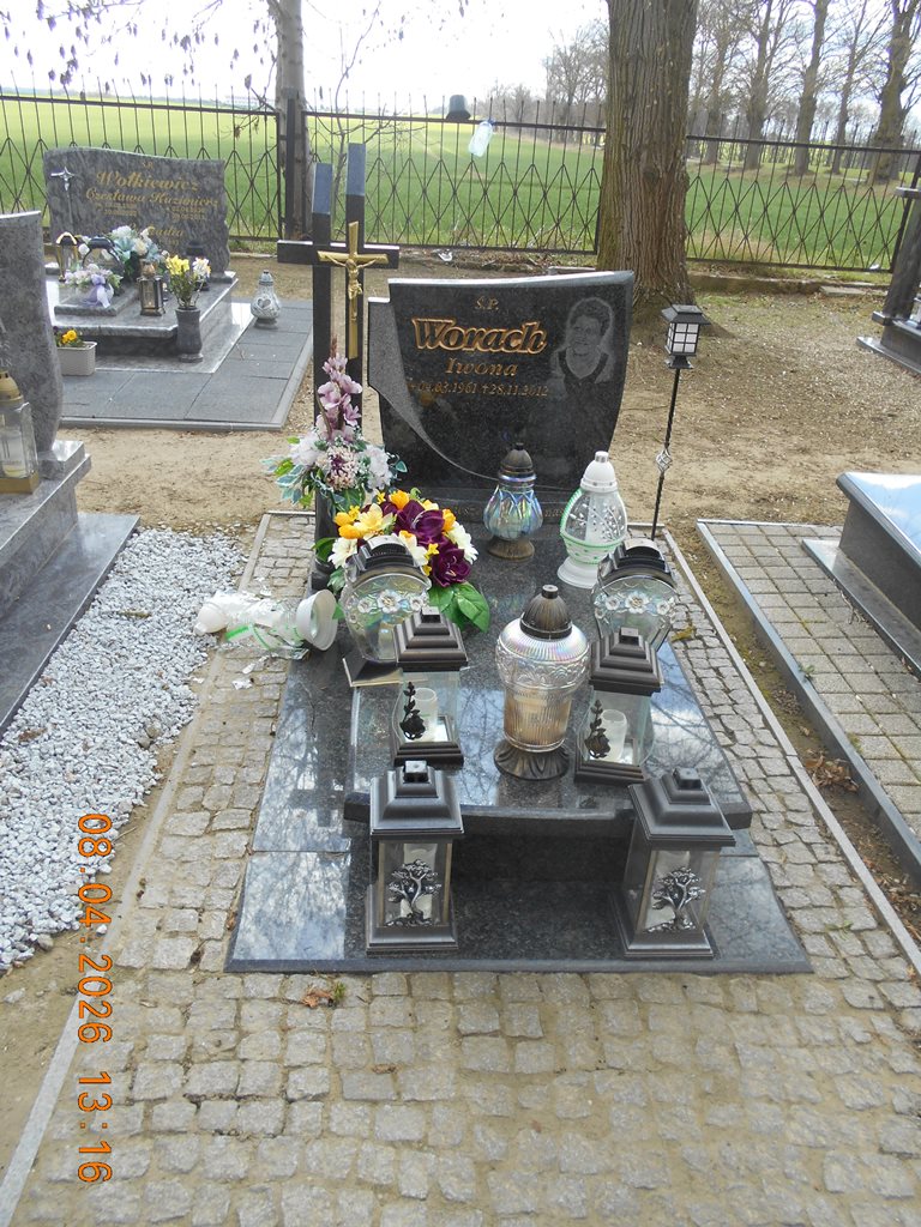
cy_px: 614
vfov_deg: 67.3
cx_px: 460
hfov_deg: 53.1
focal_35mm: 26
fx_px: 922
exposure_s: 1/200
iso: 80
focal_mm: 4.6
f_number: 3.2
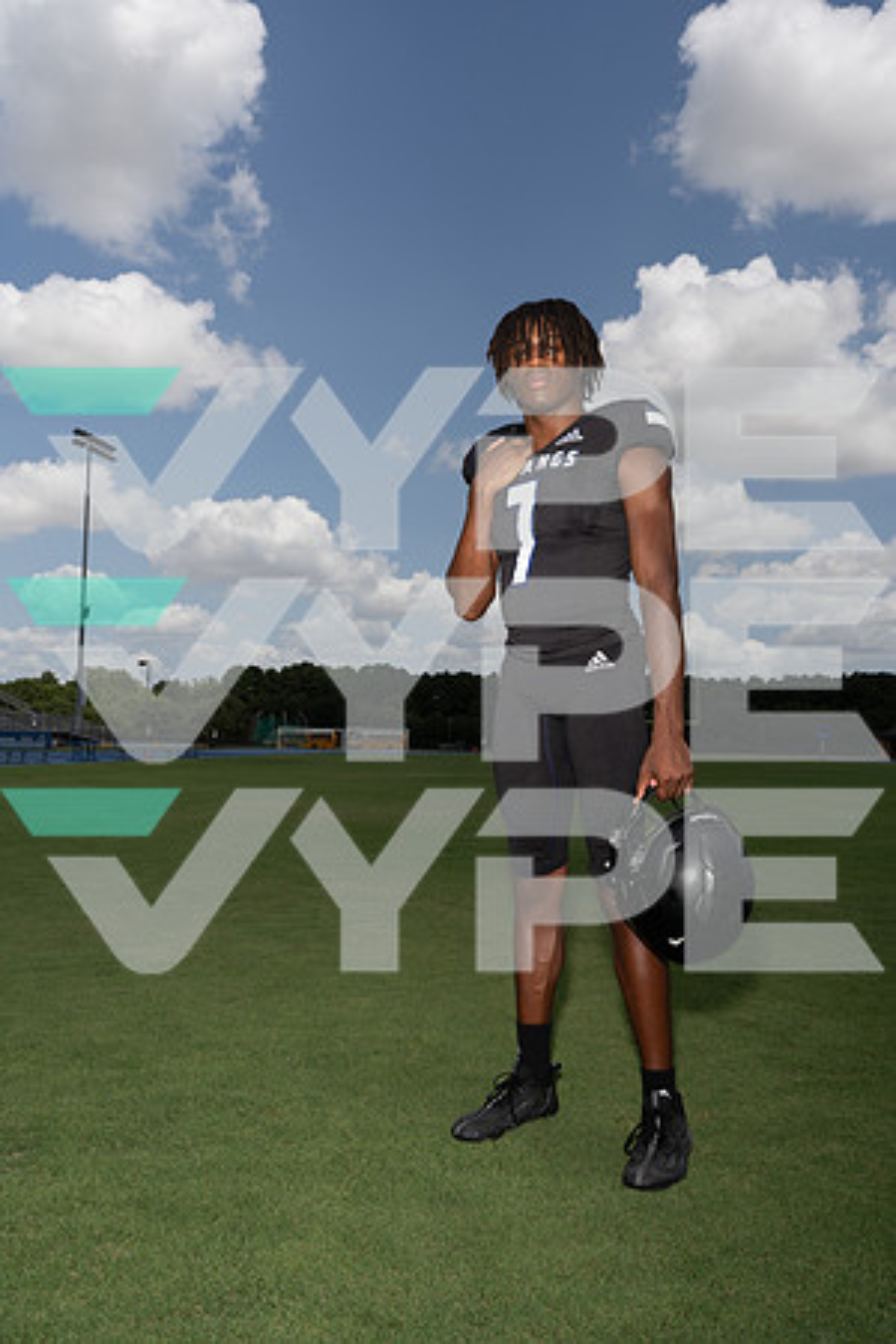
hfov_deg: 42.3
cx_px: 448
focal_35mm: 31
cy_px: 672
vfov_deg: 60.3
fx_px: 1157
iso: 100
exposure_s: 1/250
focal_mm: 31
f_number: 11
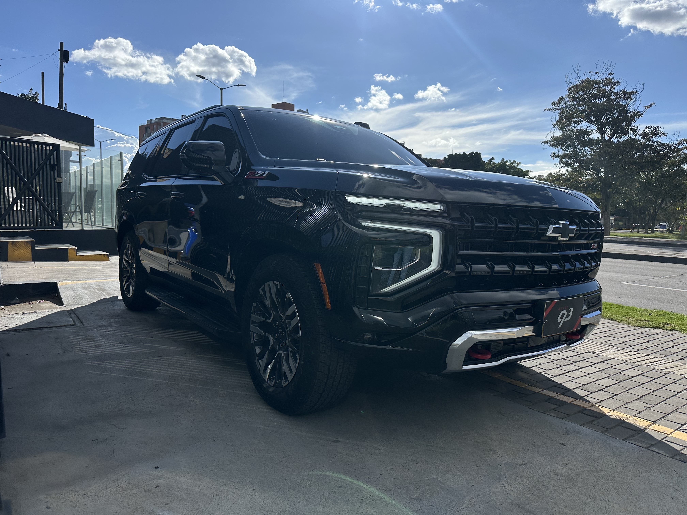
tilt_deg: -6.1
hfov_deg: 71.6
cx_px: 344
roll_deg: -1.4
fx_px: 476
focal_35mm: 24
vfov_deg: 56.8
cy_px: 258
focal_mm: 6.86
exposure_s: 1/13699
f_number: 1.78
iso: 80
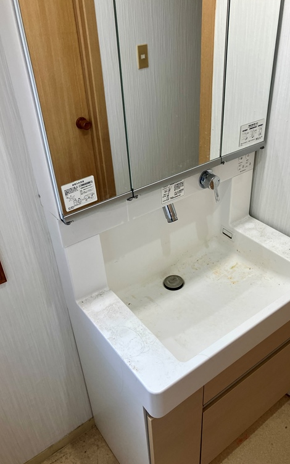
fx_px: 379
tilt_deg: -34.3
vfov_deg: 62.9
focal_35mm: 30
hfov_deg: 41.7
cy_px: 233
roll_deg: +2.0
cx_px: 166
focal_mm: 3.99
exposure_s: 1/100
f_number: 1.8
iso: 50
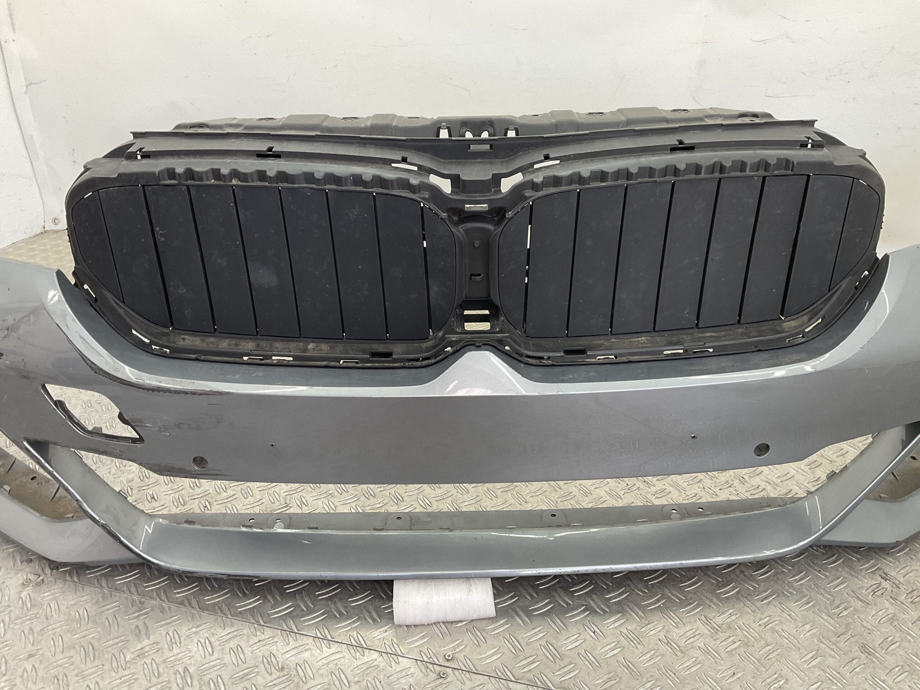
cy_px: 345
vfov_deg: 48.2
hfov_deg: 61.7
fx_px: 771
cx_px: 460
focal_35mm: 29
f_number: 1.8
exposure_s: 1/100
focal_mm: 3
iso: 32
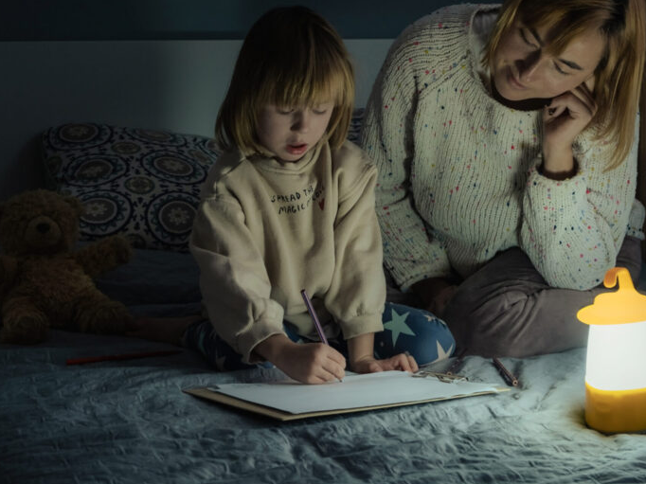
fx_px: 1213
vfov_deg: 22.5
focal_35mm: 65
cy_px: 178
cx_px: 368
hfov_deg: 29.8
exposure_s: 1/105
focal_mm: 30.2
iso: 800
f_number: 4.5
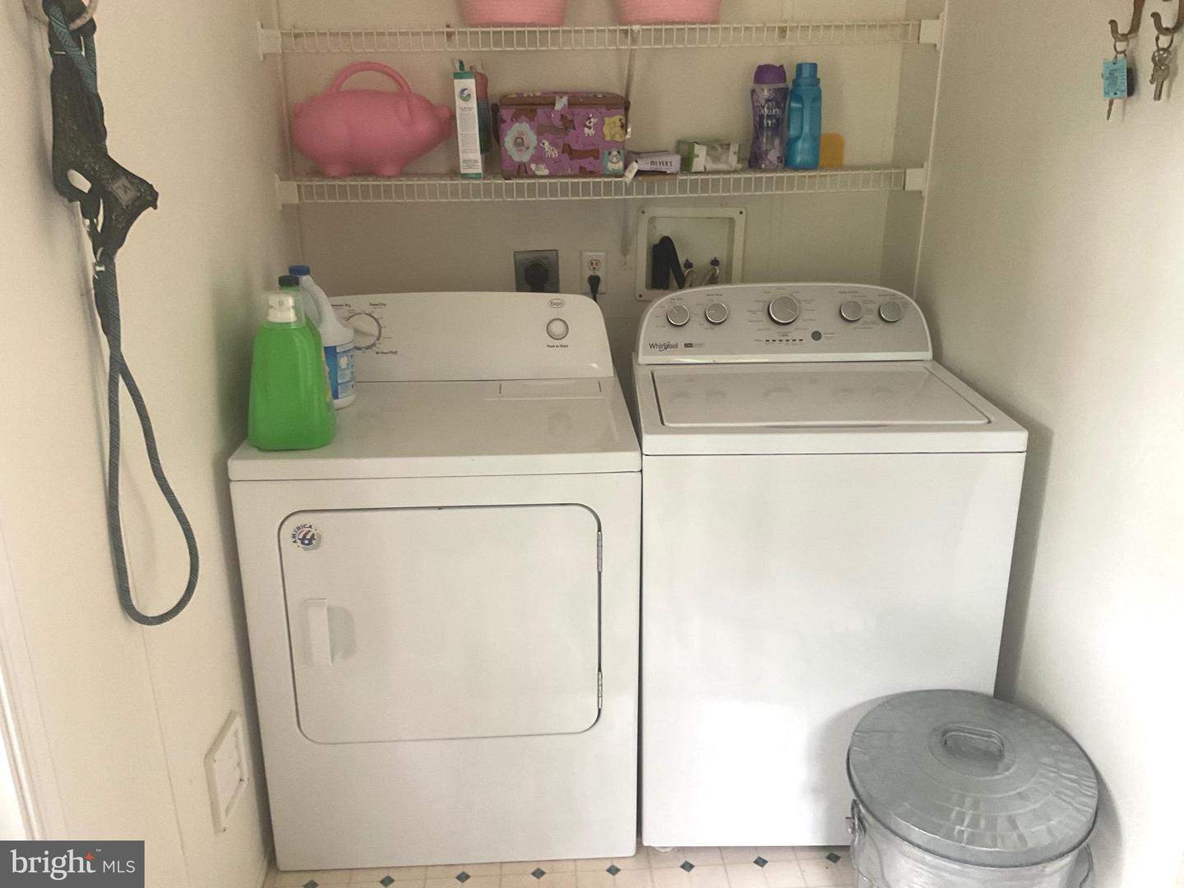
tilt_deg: -19.1
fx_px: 992
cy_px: 444
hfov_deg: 61.7
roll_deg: +0.3
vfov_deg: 48.2
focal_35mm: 29
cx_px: 592
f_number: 1.8
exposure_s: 1/60
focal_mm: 3
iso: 160
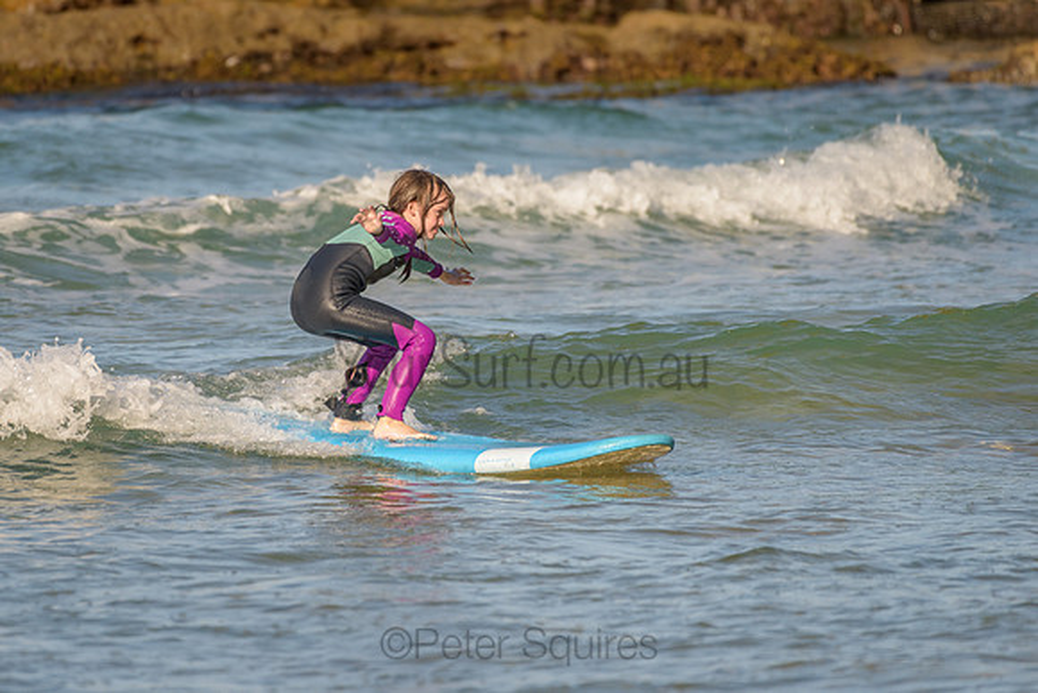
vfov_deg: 2.2
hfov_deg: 3.4
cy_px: 268
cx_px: 408
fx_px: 17689
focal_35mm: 613
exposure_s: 1/2000
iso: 250
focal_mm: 500
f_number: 5.6
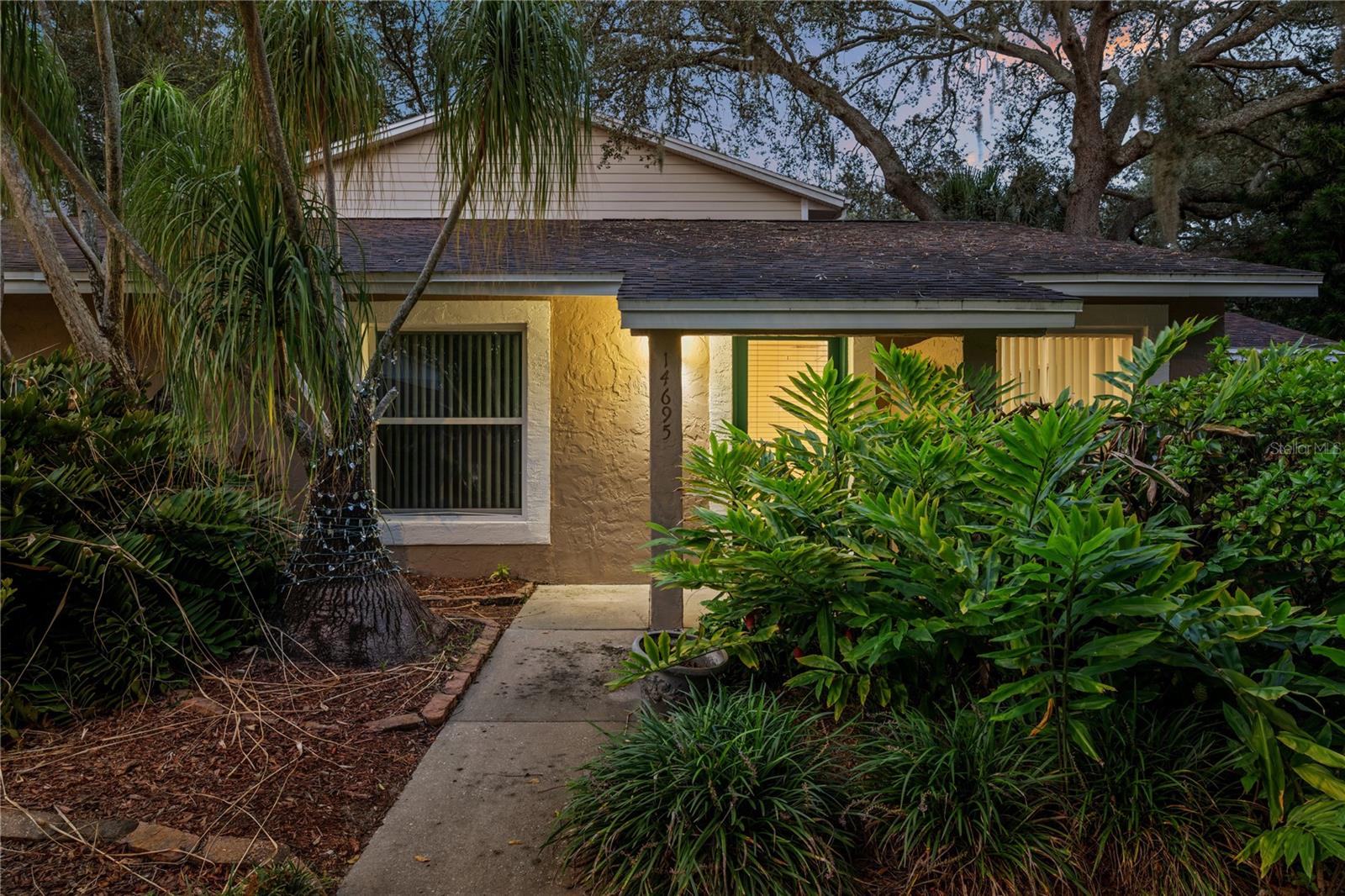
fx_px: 822
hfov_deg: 78.6
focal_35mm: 22
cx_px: 672
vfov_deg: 57.2
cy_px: 448
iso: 320
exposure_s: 6
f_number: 8
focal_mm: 22
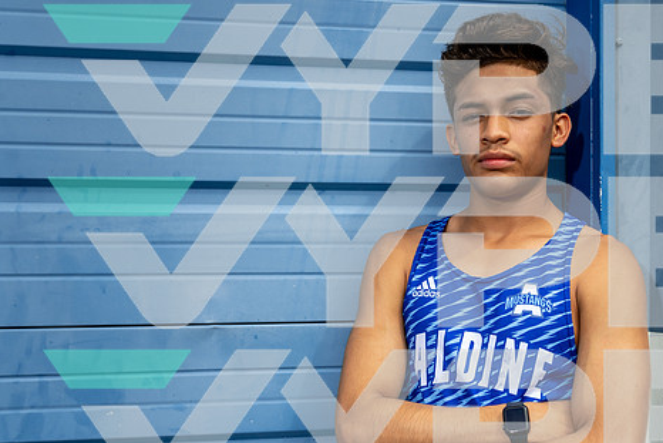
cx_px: 410
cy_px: 253
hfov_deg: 45.1
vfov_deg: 31.2
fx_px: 792
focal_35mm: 43
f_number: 8
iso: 100
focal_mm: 34
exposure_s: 1/125
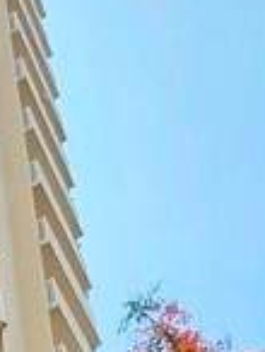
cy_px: 743
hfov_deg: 14.7
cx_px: -181
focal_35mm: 91
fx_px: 926
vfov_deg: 15.9
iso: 32
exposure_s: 1/1546
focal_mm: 2.2
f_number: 1.9
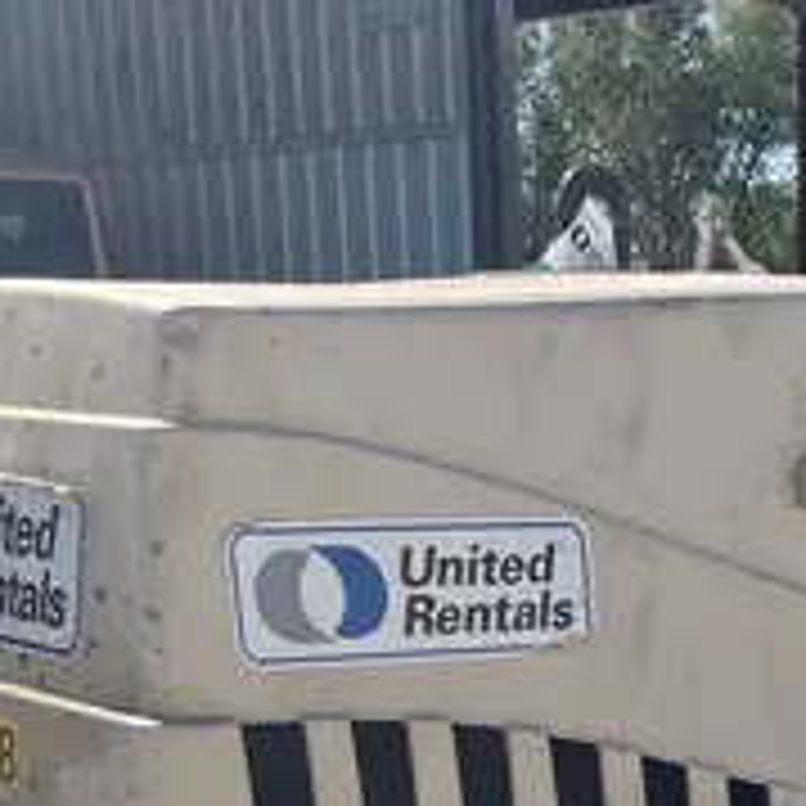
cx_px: 788
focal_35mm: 94
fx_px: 2476
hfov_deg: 18.1
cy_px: 1290
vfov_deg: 16.5
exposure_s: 1/3311
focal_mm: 5.1
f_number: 1.6
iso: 50
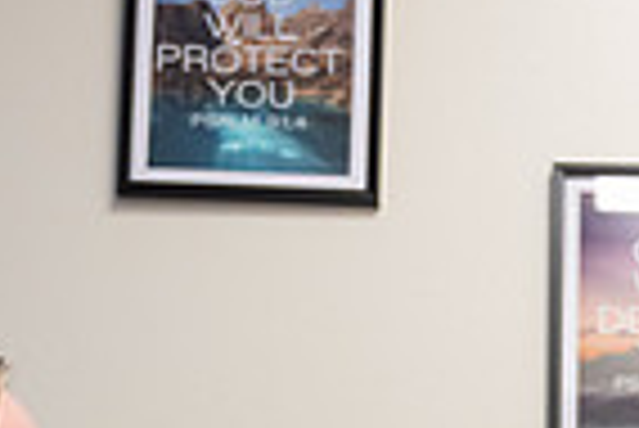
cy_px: 737
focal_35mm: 133
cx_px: 742
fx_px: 2363
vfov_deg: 9.9
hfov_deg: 14.9
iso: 1600
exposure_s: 1/200
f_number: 4
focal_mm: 32.5
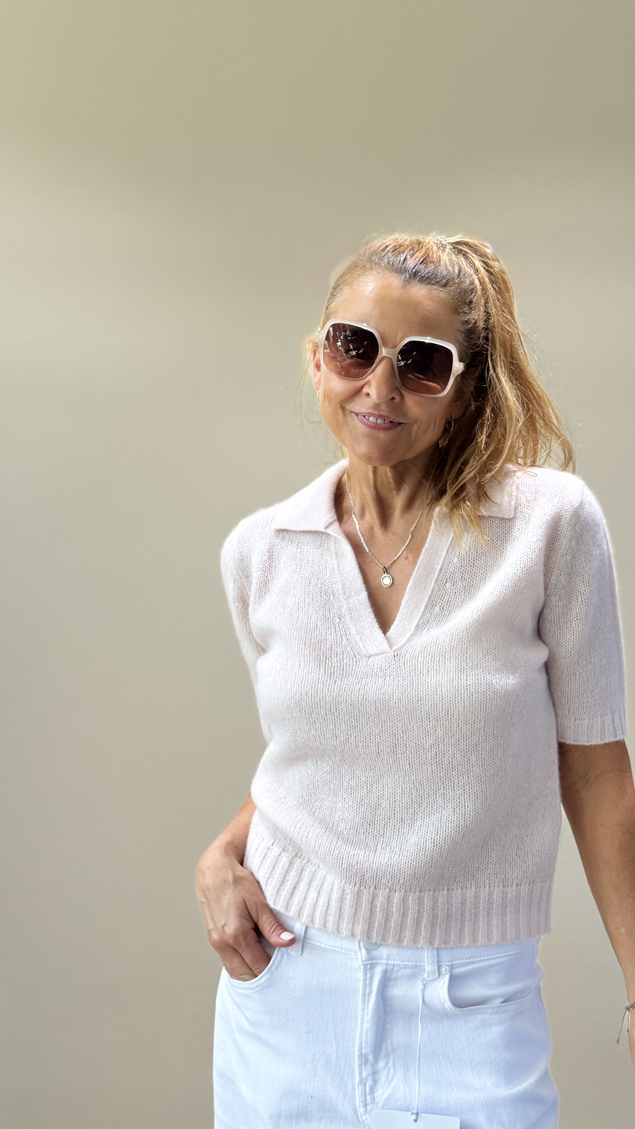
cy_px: 566
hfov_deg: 22.6
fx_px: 1586
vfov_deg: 39.2
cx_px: 407
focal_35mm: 53
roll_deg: +0.7
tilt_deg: -2.1
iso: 64
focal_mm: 6.76
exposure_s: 1/190
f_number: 1.78
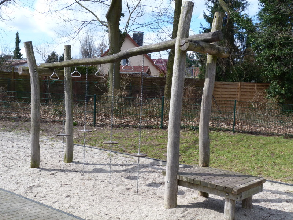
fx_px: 372
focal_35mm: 44
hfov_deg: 42.9
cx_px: 146
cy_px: 110
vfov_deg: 32.9
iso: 80
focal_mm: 7.9
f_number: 4.5
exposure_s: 1/250
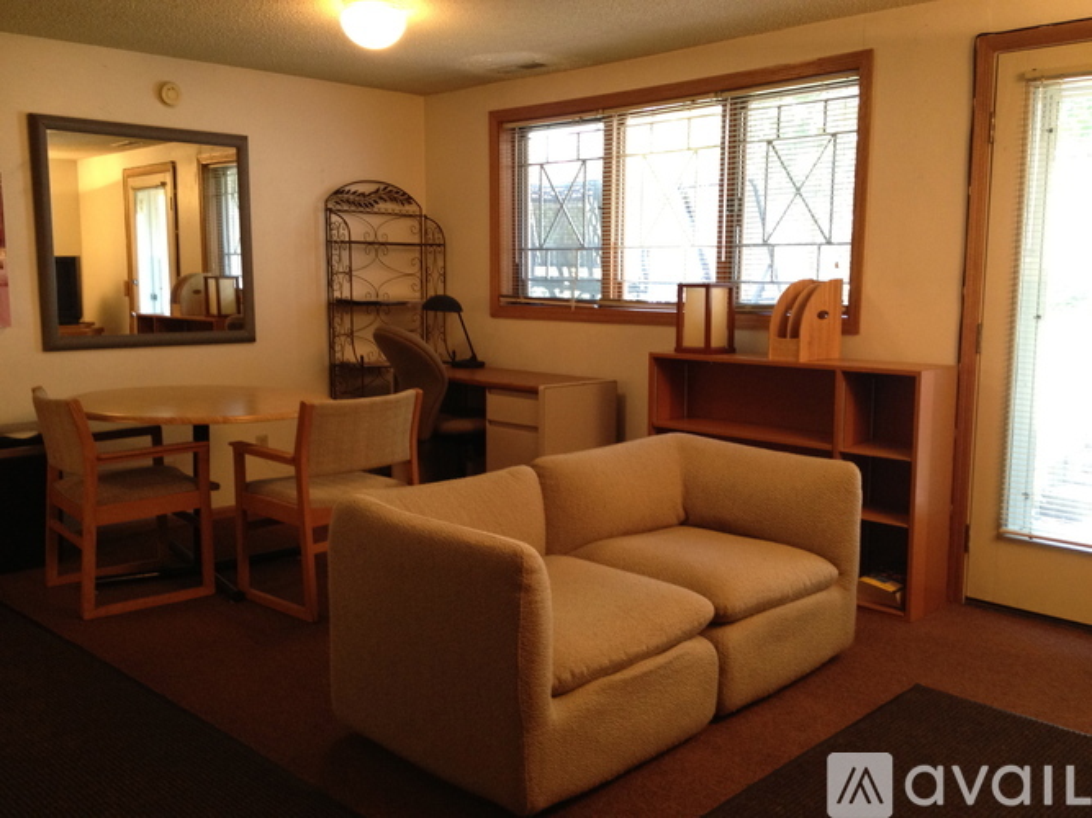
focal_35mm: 35
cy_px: 409
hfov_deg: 52.6
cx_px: 546
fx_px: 1104
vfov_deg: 40.7
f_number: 2.4
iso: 160
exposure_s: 1/20
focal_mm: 4.28
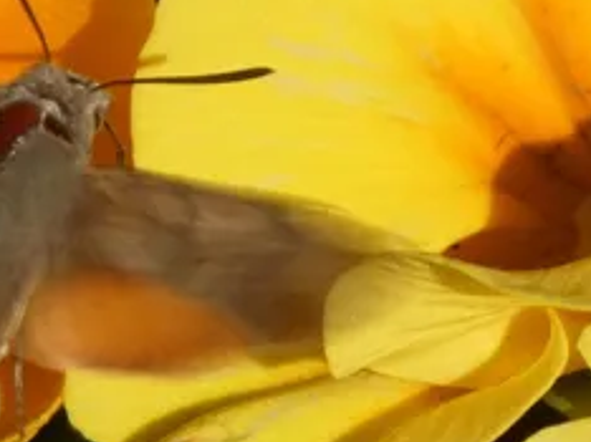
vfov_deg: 1.2
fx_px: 20552
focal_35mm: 1205
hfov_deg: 1.6
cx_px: 15
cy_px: 174
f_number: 5.6
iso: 80
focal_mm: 78.8
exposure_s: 1/320
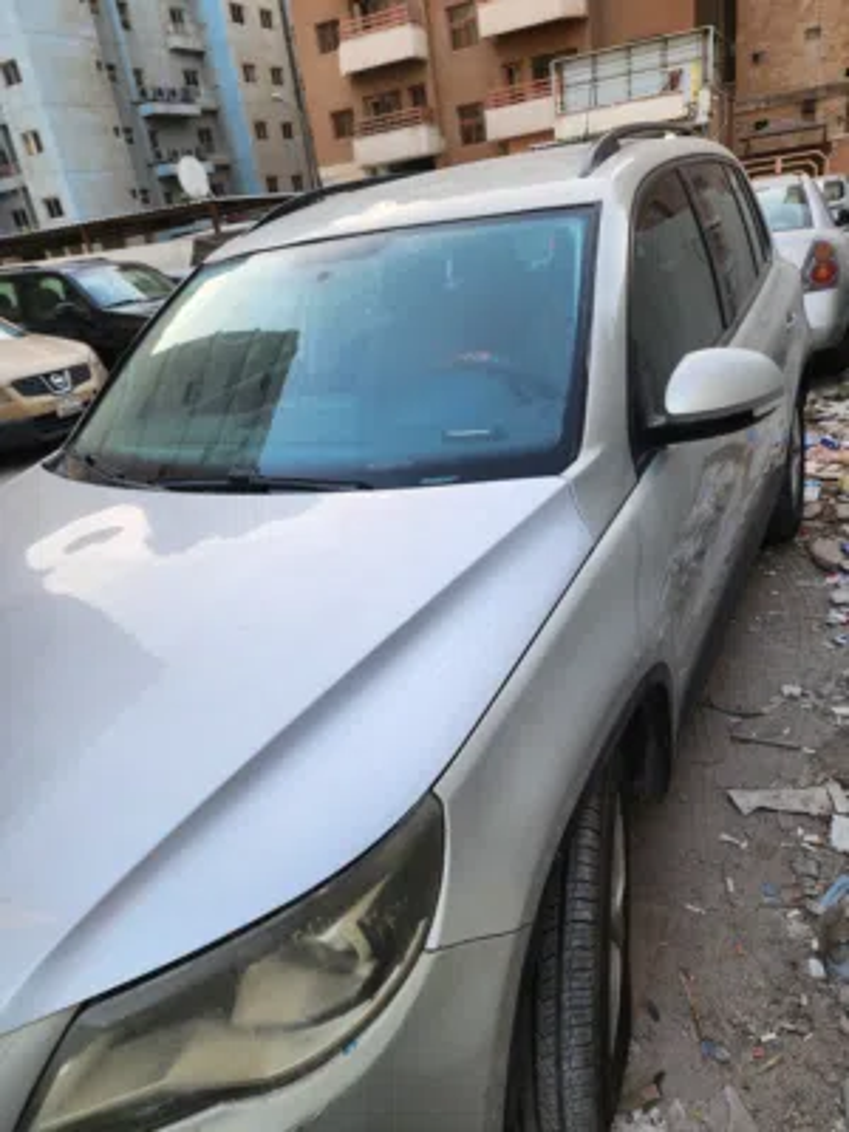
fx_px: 752
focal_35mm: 23
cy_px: 566
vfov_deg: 73.9
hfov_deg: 58.9
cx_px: 424
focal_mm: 6.4
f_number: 1.8
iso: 50
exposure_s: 1/180
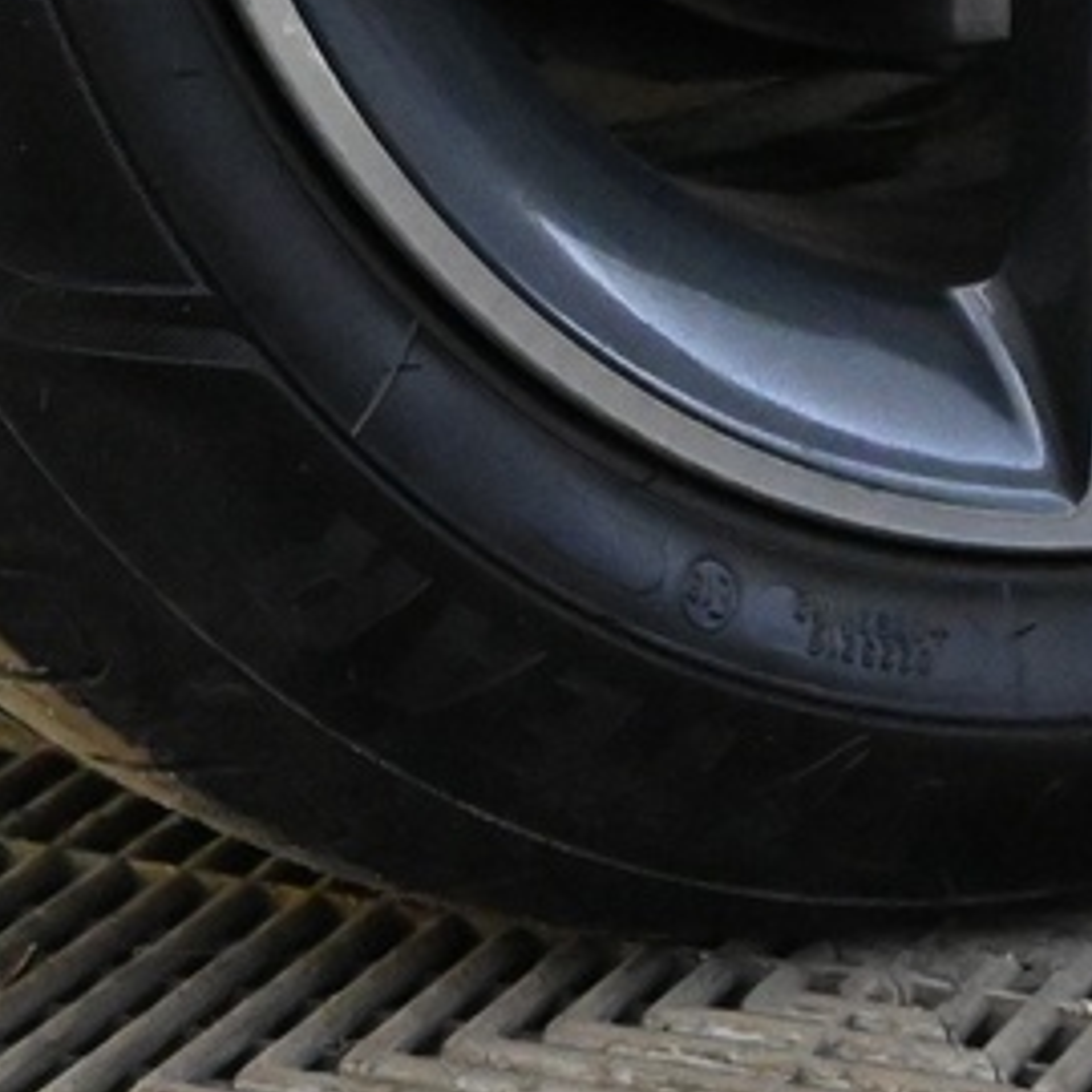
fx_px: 6132
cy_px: -987
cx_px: 878
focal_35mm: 172
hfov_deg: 10.1
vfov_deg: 9.6
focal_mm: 22.5
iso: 6400
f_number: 4
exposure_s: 1/100
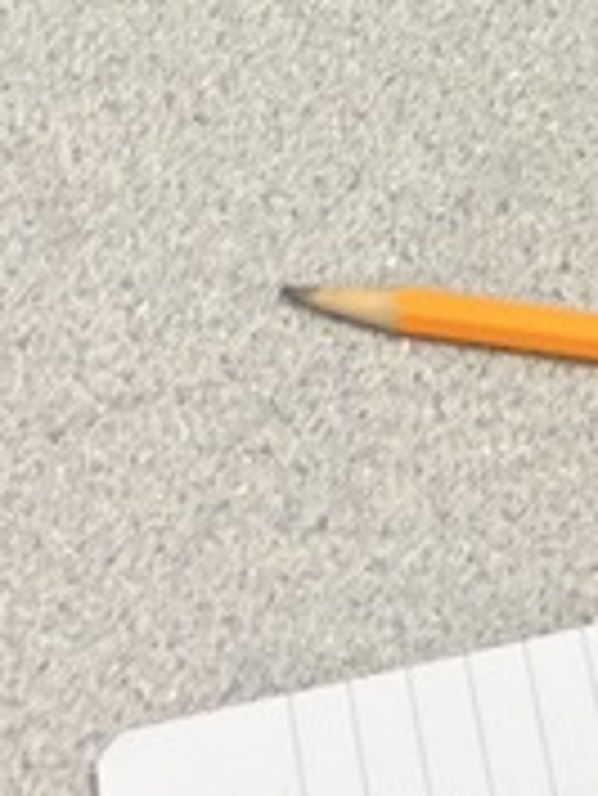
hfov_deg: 9.6
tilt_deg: -46.5
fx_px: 3451
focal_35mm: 150
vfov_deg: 11.6
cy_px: -863
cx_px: 895
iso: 64
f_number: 1.5
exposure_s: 1/60
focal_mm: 5.7
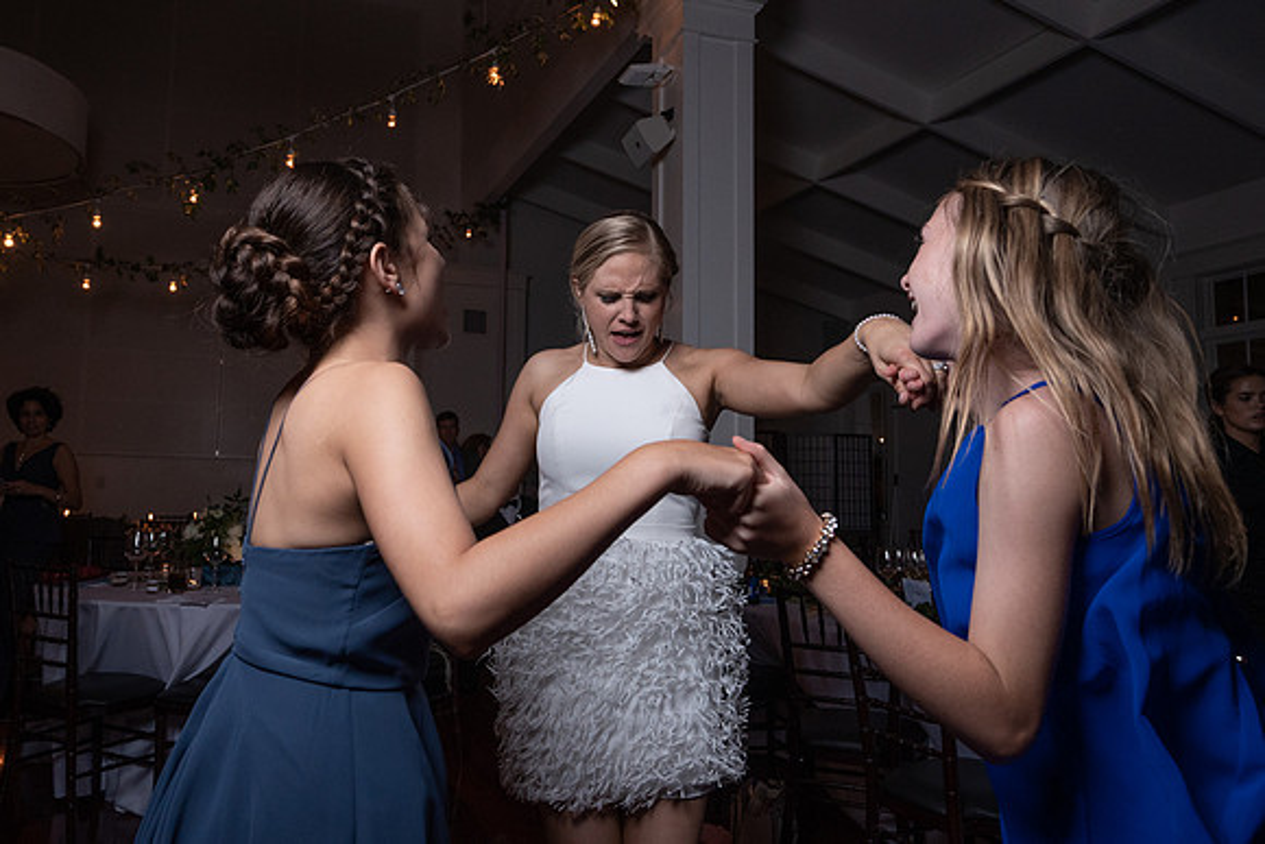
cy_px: 411
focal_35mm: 26
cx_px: 542
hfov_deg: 68.2
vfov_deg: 48.9
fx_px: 928
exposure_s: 1/200
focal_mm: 21
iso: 2000
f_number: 5.6
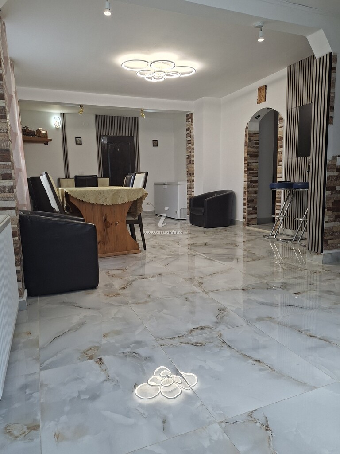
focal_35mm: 23
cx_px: 170
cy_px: 227
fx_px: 301
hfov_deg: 58.9
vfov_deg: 73.9
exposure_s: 1/120
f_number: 1.8
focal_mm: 5.54
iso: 64
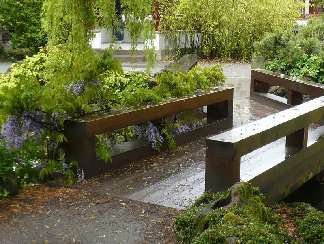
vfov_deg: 22.9
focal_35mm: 64
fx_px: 599
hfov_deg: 29.5
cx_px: 266
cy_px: 112
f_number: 2.8
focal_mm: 6.1
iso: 100
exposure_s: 1/160
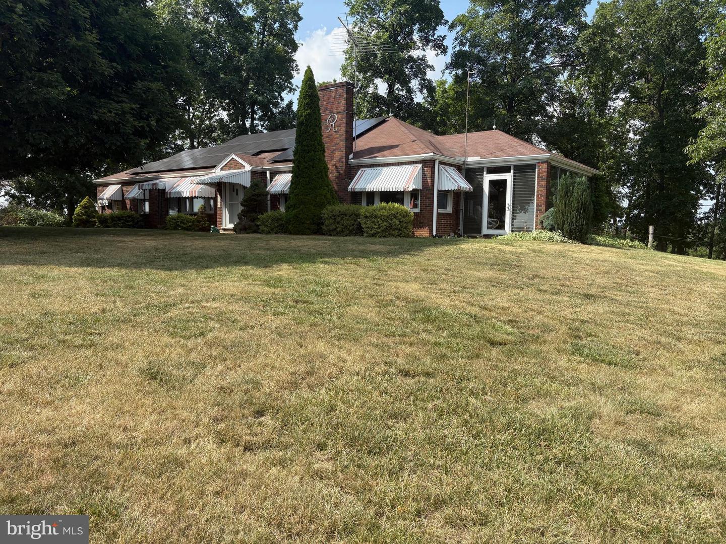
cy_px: 272
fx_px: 545
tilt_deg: -4.5
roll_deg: -0.3
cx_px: 363
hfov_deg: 67.3
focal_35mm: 26
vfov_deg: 53.1
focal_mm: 5.96
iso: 50
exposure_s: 1/1667
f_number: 1.6
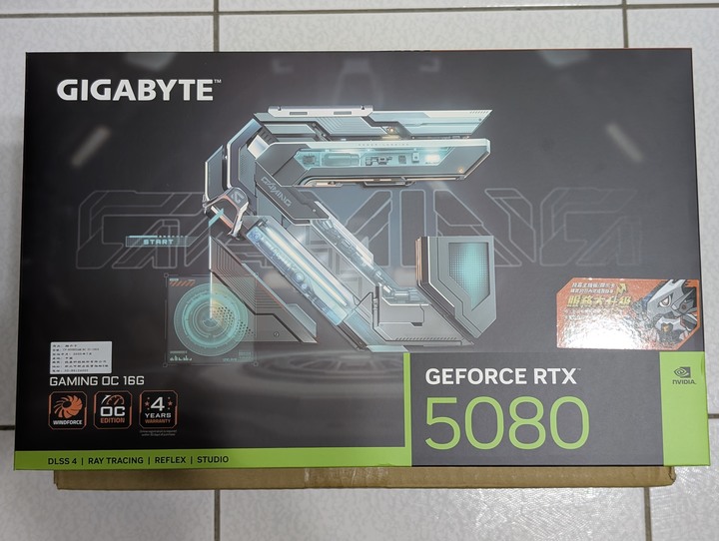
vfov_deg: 29.7
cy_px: 270
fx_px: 1019
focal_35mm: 49
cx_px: 360
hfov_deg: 38.9
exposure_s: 1/24
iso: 122
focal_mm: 6.9
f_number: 1.68
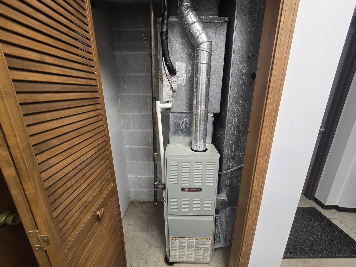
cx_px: 178
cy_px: 134
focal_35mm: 13
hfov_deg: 106.2
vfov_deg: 89.9
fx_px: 134
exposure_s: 1/60
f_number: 2.2
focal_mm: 2.2
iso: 200
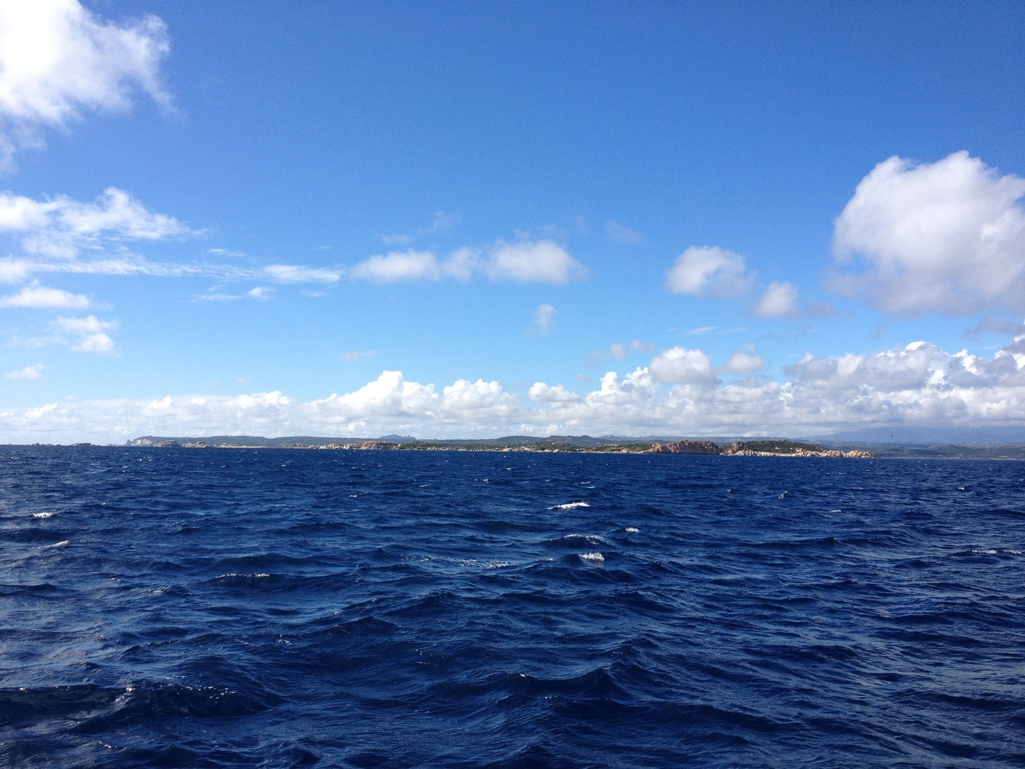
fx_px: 1036
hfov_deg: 52.6
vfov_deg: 40.7
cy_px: 384
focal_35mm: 35
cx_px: 512
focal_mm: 4.28
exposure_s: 1/2045
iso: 64
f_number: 2.4
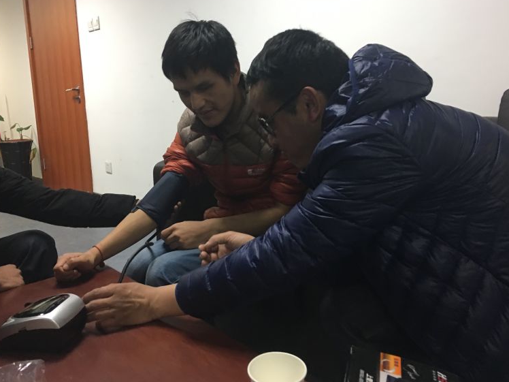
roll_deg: +2.2
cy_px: 184
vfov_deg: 45.4
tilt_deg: -8.8
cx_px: 252
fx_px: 456
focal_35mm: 31
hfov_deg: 58.4
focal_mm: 4.15
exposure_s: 1/17
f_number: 2.2
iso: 100
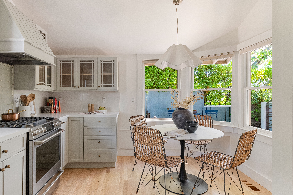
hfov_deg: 78.4
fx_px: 179
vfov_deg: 57.2
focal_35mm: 22
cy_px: 101
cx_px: 133
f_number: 9
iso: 1000
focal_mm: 20
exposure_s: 1/13
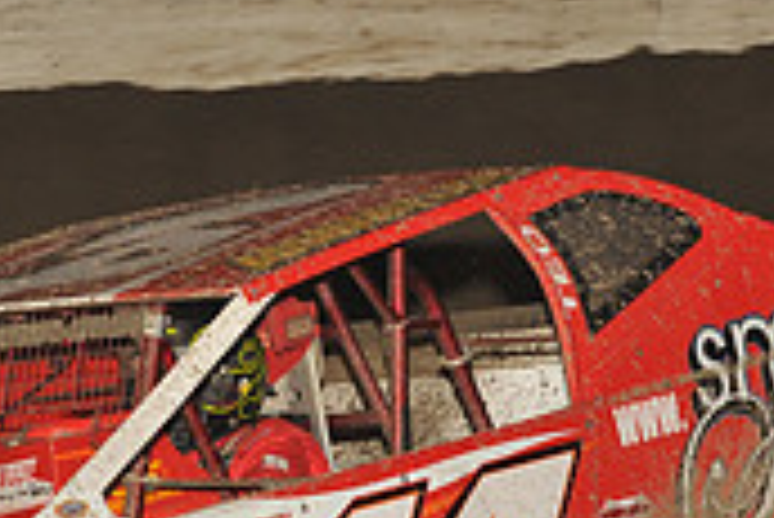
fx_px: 7596
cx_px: 104
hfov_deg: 5.8
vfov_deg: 3.9
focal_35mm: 353
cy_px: 581
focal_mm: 105
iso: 1000
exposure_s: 1/320
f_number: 8
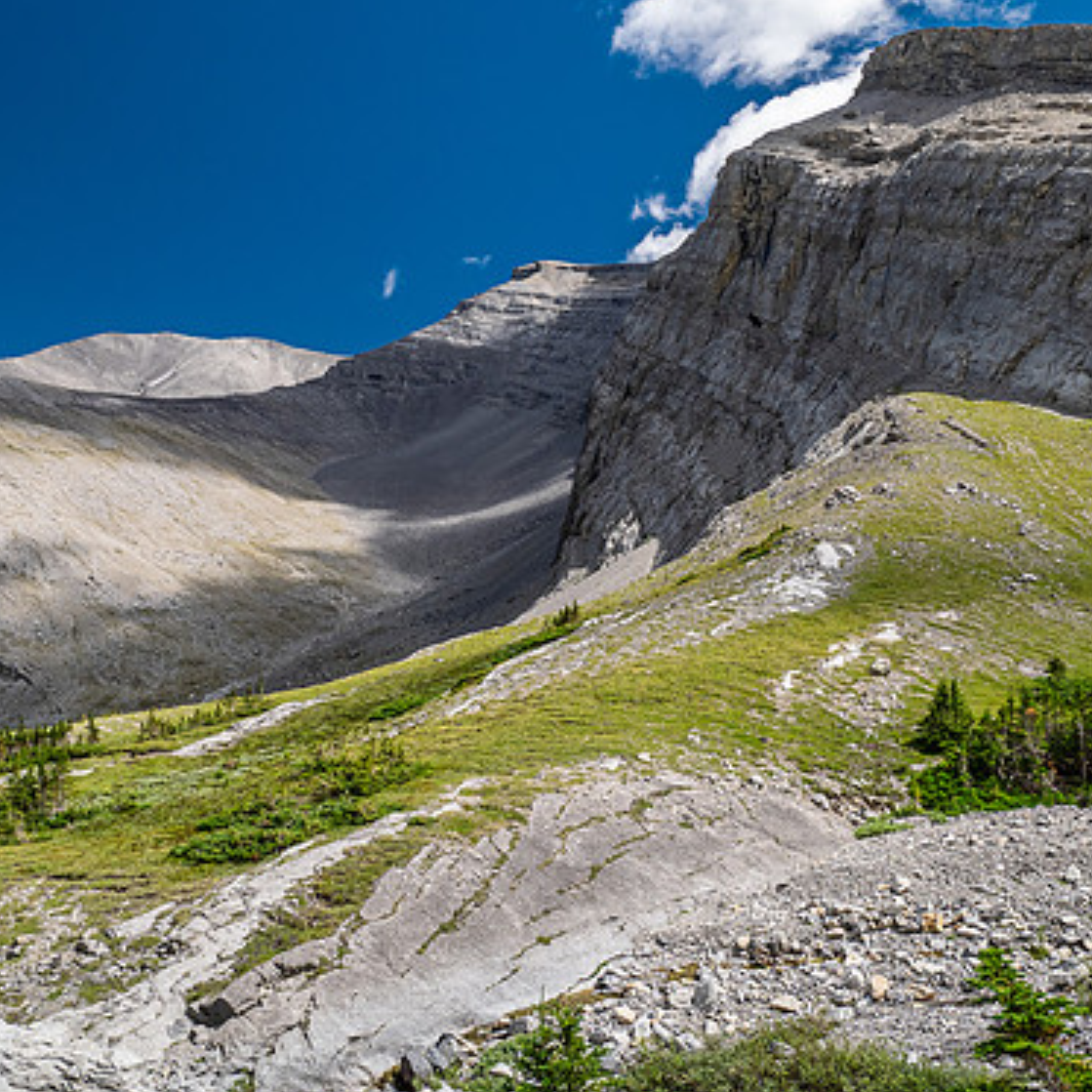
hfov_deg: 49.6
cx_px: 632
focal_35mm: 33
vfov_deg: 49.7
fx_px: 1178
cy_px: 602
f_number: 8
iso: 200
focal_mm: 12
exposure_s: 1/125
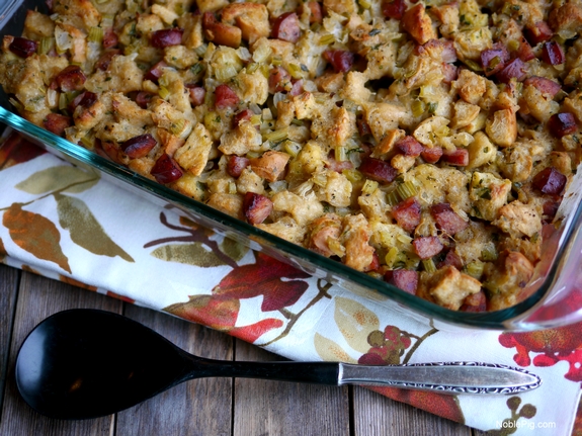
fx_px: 840
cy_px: 218
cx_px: 291
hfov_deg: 38.2
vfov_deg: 29.1
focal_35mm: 50
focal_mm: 25
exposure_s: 1/125
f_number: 1.6
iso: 100
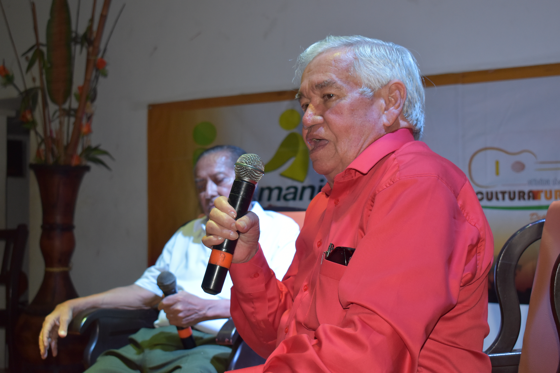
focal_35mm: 63
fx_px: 980
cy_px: 186
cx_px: 280
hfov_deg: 31.9
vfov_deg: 21.6
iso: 900
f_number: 5
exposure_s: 1/60
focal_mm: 42
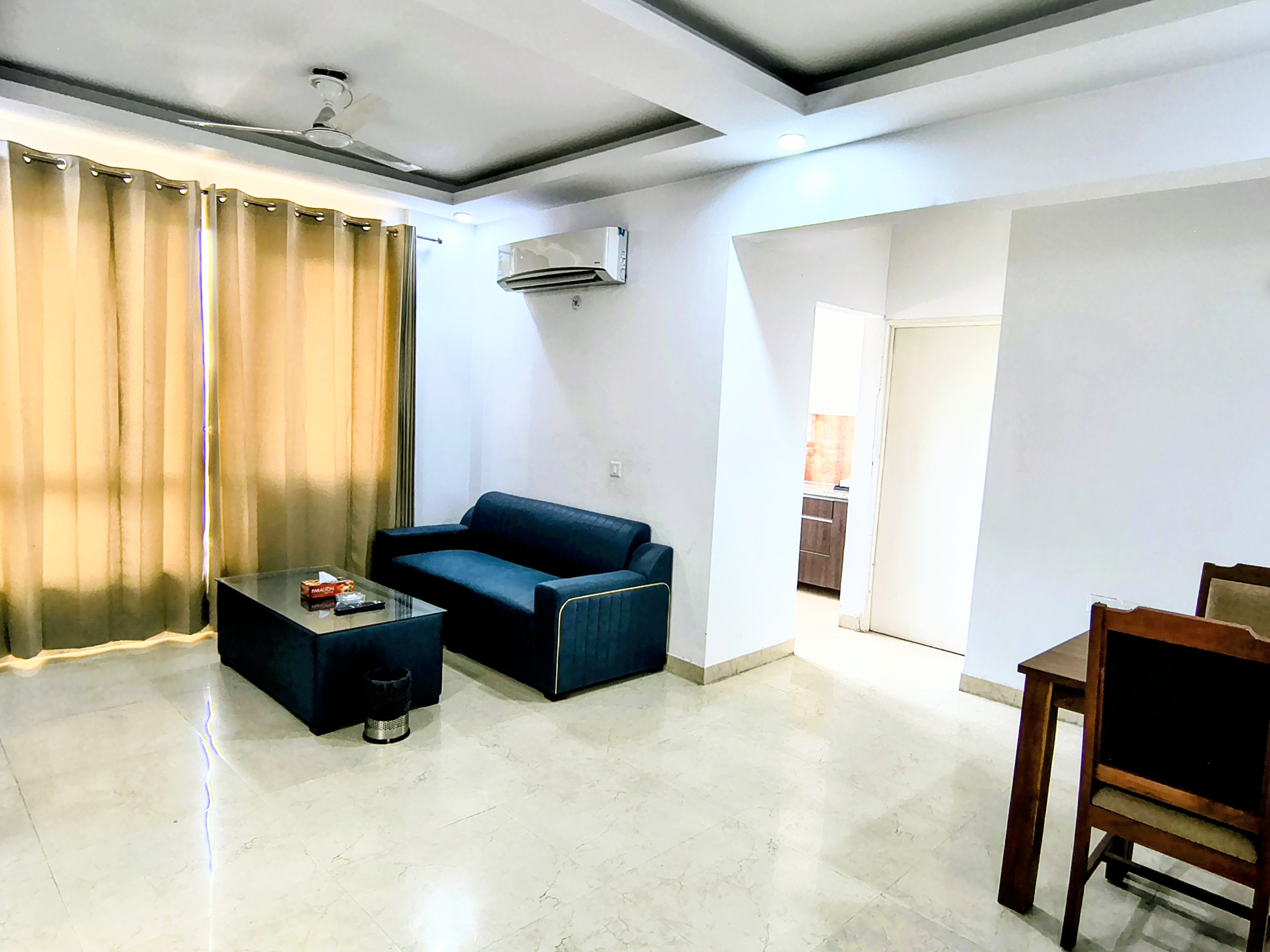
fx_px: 550
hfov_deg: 98.1
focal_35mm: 15
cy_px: 496
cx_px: 670
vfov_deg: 81.7
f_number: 2.2
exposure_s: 1/50
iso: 276
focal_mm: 2.13
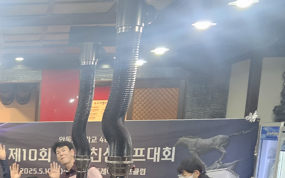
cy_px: 234
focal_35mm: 76
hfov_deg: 23.1
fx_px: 590
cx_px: -115
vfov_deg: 16.2
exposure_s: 1/120
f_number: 1.7
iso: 800
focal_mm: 6.3
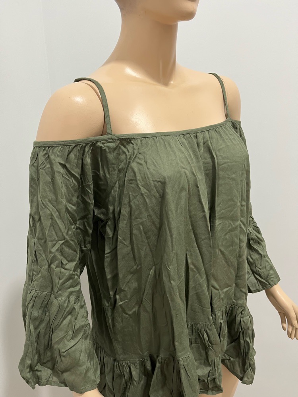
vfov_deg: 67.3
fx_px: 298
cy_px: 198
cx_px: 149
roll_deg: +2.0
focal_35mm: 26
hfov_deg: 53.1
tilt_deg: -15.9
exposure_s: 1/50
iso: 250
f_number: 1.6
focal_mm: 5.1
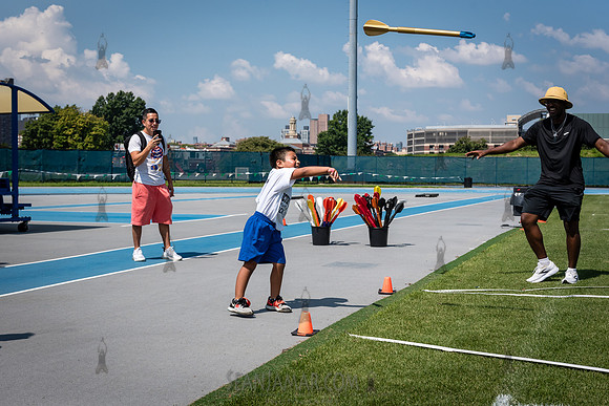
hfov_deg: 39.2
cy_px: 203
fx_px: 856
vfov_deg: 26.7
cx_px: 304
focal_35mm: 51
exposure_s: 1/3200
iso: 400
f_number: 5.6
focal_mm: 50
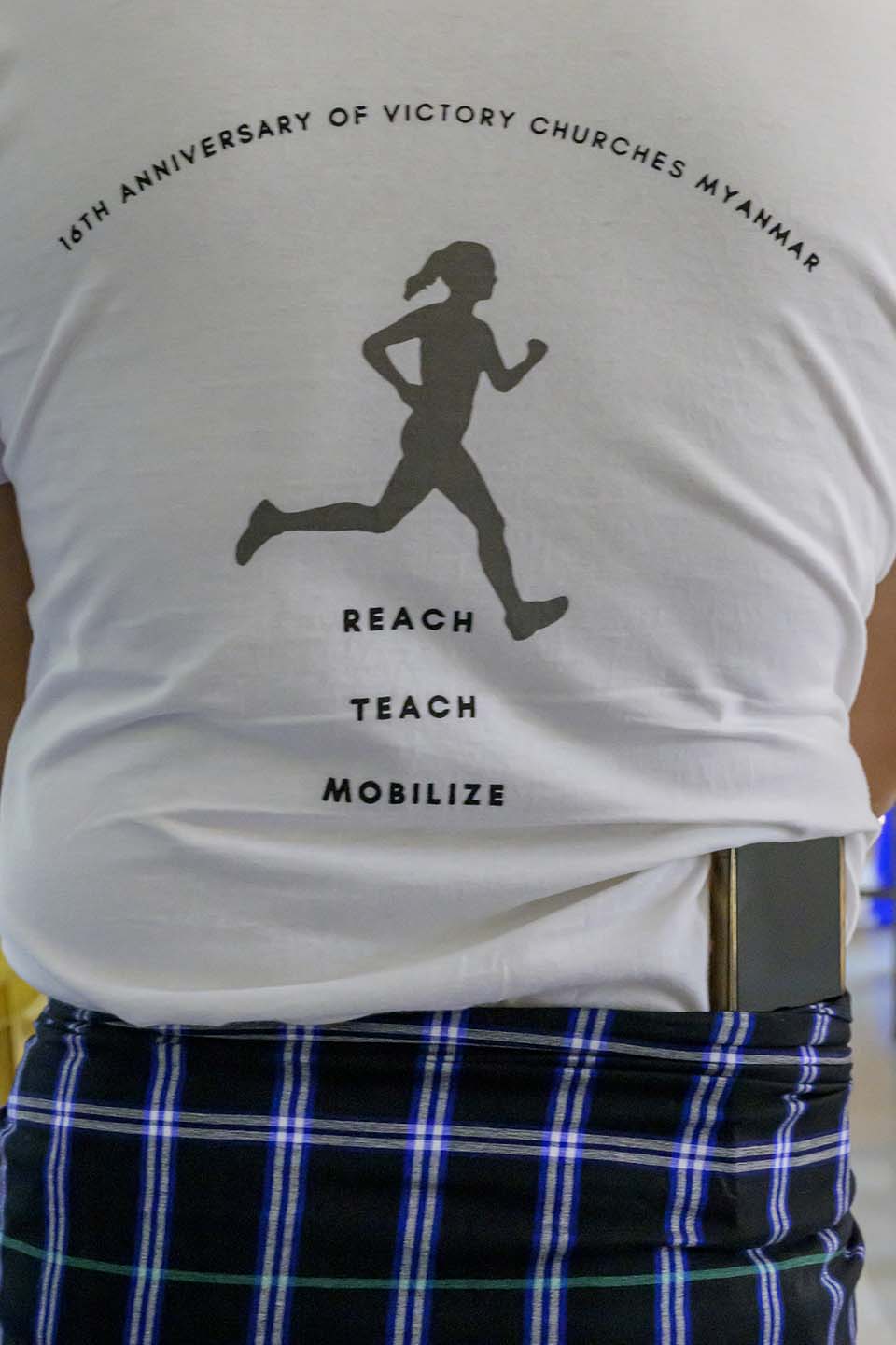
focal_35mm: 43
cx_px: 448
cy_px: 672
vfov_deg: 45.4
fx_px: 1605
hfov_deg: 31.2
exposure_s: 1/200
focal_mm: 43
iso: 7200
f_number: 7.1
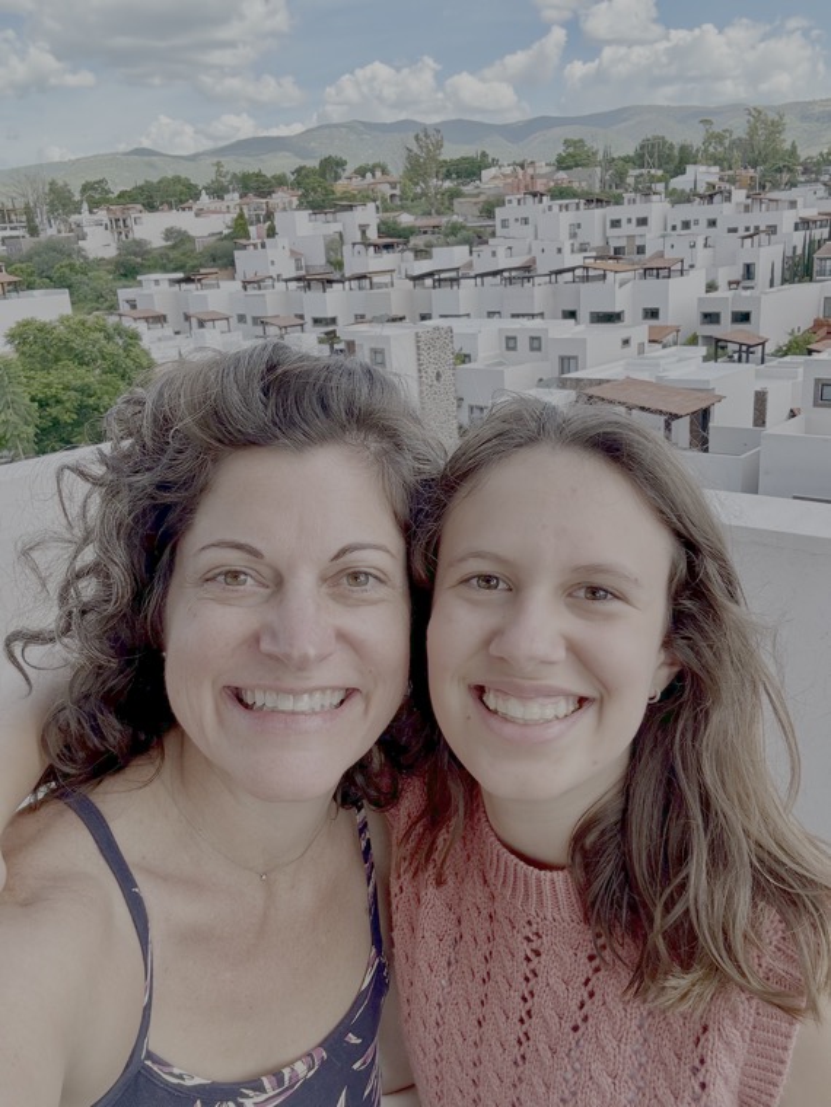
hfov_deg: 46.8
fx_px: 960
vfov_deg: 60.0
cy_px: 554
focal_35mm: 30
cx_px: 416
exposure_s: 1/259
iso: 25
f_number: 1.9
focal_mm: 2.69
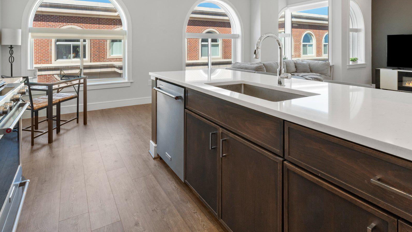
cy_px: 59
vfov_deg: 55.6
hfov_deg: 89.2
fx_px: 208
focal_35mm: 19
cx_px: 182
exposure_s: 1/20
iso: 400
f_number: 11
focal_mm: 14
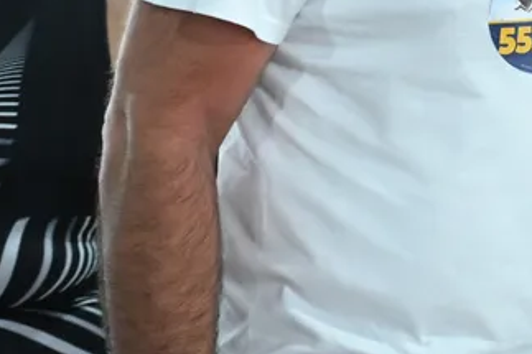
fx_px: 2142
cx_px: 776
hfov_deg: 13.4
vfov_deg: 9.4
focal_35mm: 145
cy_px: -2
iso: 5000
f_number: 5
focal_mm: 26
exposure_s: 1/100
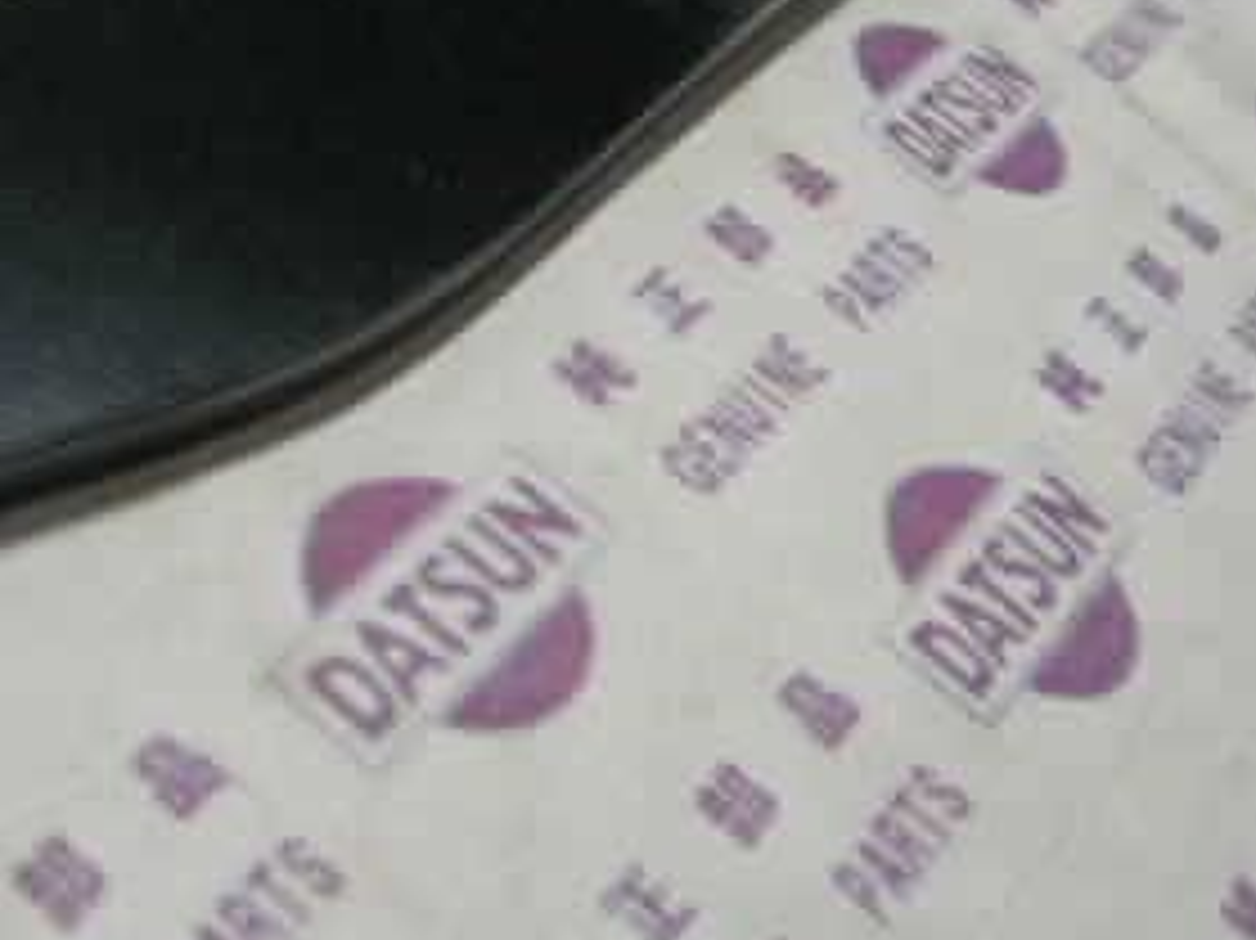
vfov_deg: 18.6
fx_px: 2829
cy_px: 117
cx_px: 248
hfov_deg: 24.6
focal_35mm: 78
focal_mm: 5.7
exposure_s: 1/17.4
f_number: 2.9
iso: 50
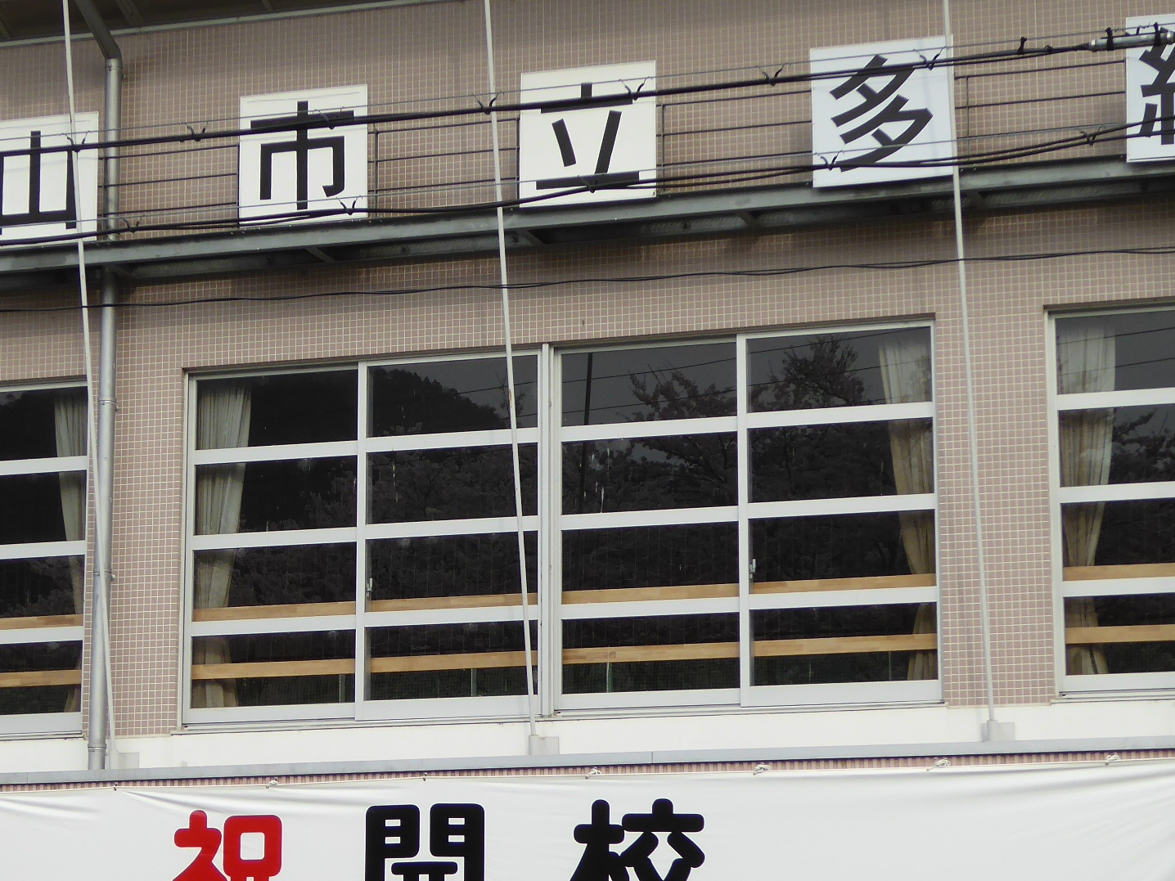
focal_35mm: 107
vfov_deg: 13.8
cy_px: 515
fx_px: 3632
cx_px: 434
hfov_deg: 18.3
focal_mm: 10.3
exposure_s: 1/320
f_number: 4.2
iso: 100
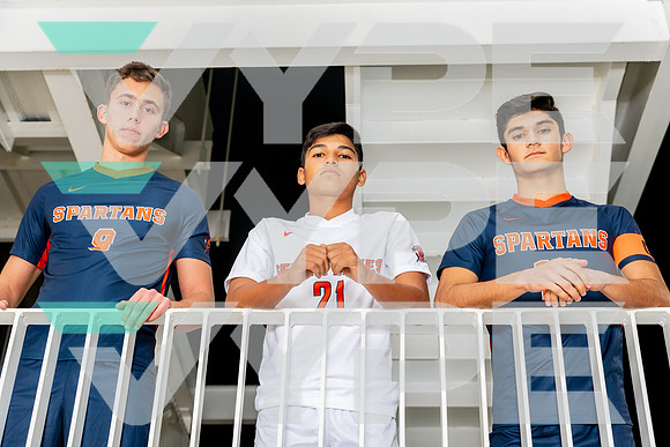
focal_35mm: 52
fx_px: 968
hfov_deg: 38.2
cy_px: 224
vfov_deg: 26.0
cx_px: 335
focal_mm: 52
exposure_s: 1/125
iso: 160
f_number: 5
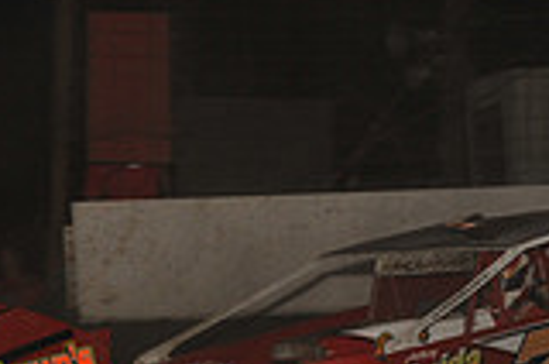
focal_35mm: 363
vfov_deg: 3.8
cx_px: -14
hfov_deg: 5.7
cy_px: 501
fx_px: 5525
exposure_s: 1/320
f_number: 7.1
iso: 640
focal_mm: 100
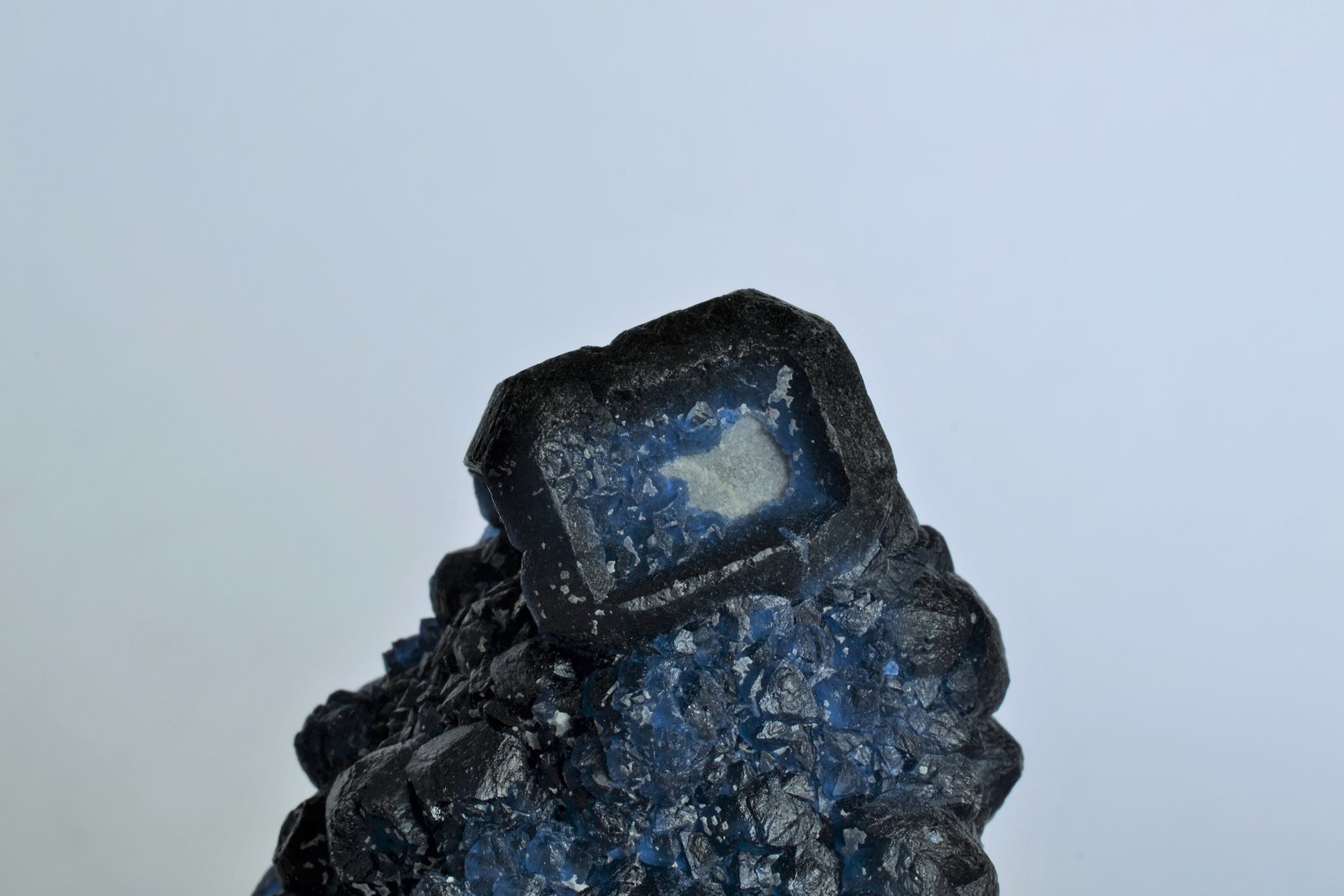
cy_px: 448
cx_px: 672
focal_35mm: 60
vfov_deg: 22.6
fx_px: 2240
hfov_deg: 33.4
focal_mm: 40
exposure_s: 1
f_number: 20
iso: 100
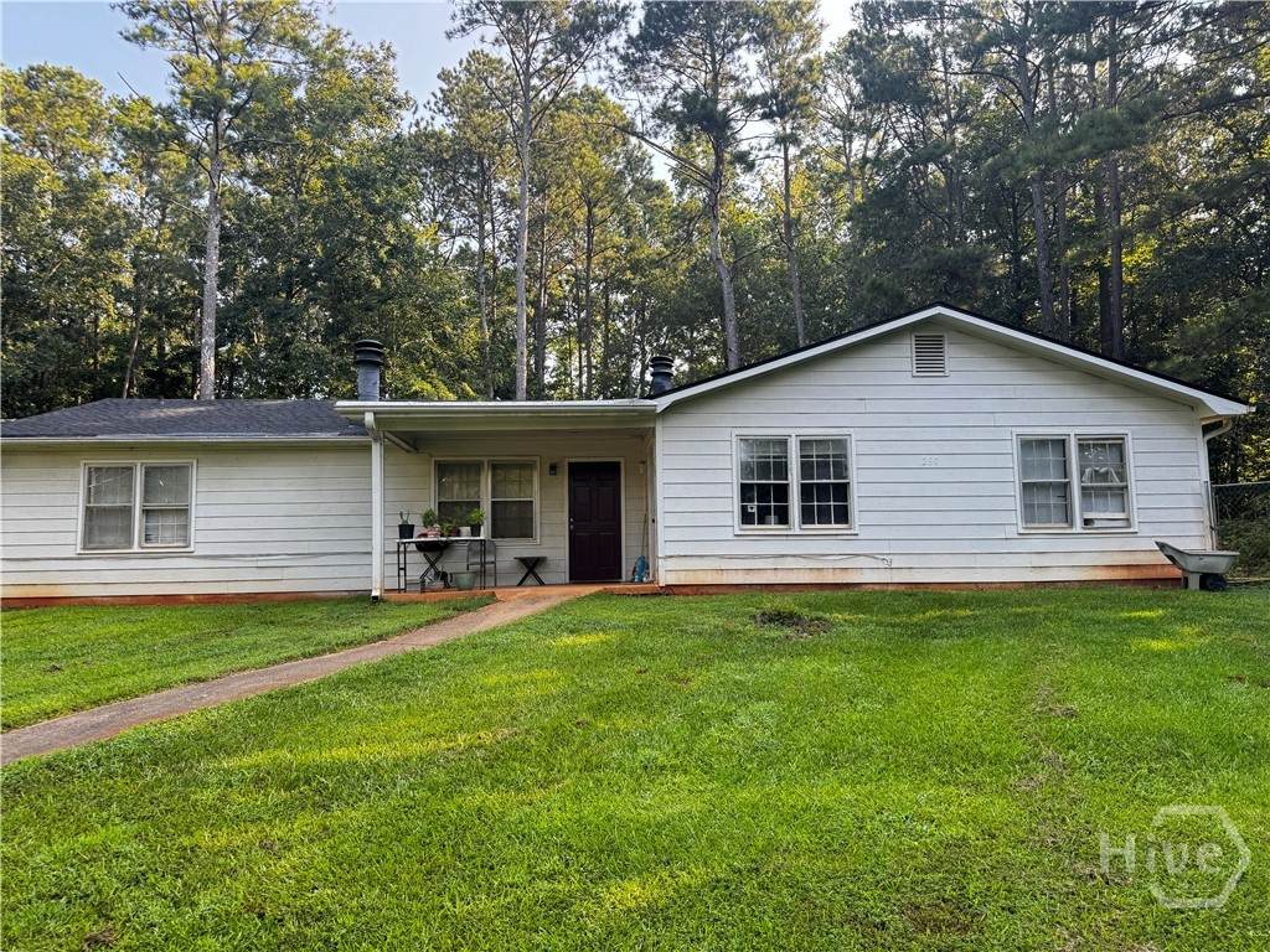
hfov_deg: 71.6
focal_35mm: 24
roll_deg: +1.4
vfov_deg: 56.8
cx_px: 635
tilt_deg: +6.4
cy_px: 476
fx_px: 881
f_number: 1.78
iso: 80
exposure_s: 1/207
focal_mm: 6.76
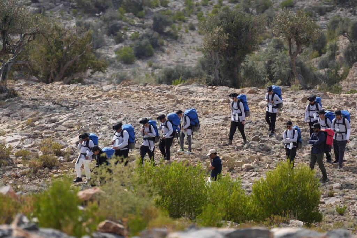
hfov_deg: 10.3
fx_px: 1983
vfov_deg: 6.9
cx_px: 178
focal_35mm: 200
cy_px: 119
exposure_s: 1/8000
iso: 500
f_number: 3.2
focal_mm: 200
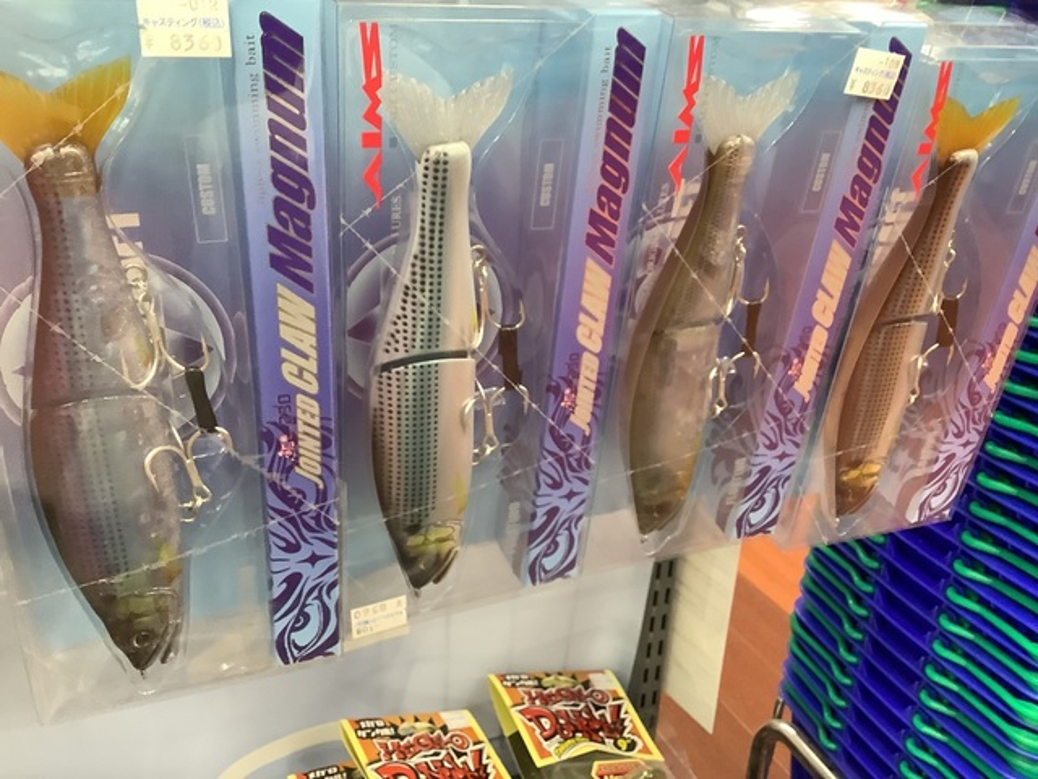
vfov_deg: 45.4
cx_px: 519
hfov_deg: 58.4
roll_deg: -3.3
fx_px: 930
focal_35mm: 31
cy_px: 390
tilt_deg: -22.3
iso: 250
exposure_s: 1/50
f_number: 2.4
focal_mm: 3.3
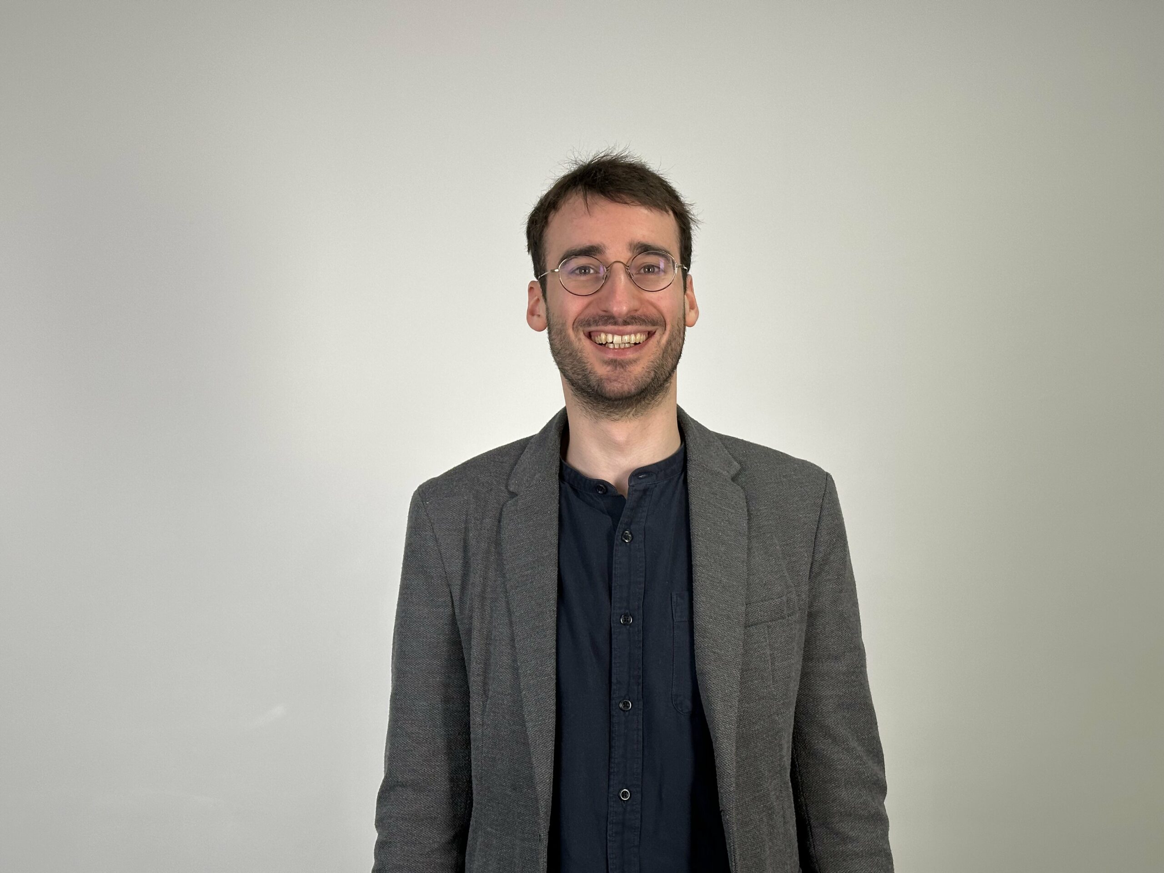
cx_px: 582
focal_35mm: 48
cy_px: 436
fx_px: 1614
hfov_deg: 39.7
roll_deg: +1.1
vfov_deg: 30.3
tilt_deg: +7.0
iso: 50
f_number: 1.78
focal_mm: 6.86
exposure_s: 1/135
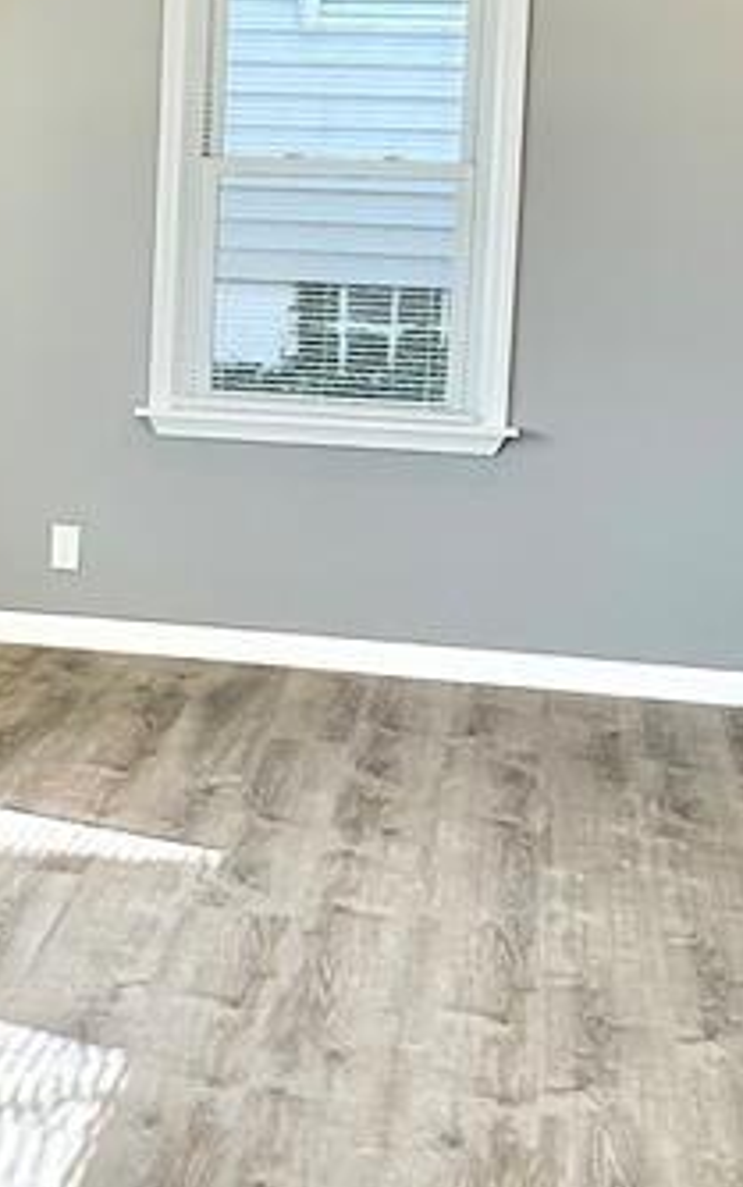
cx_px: -43
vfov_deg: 28.9
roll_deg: -1.3
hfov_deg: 17.8
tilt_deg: -7.5
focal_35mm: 71
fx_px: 2298
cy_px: 448
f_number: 2.2
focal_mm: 2.22
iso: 40
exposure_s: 1/148
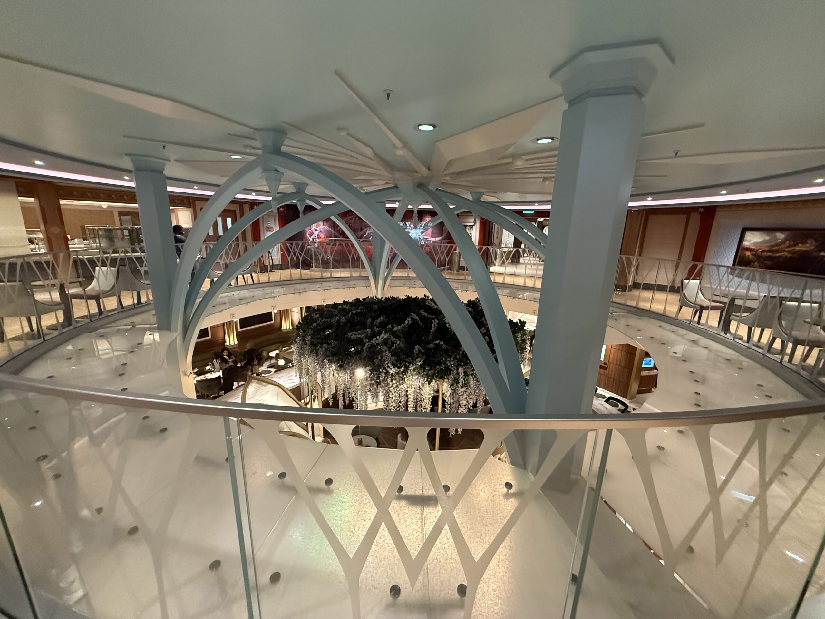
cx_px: 412
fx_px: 334
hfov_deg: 102.1
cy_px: 310
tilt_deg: -13.0
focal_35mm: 14
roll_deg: -1.7
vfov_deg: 85.7
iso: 800
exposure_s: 1/59
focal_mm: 2.22
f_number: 2.2
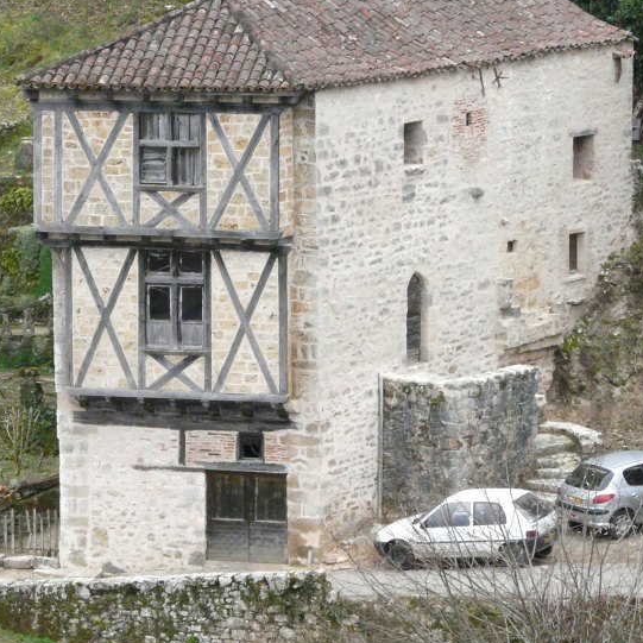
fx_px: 4539
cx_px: 278
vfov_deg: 8.1
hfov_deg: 8.1
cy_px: 297
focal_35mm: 216
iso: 400
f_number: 5.6
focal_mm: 21.1
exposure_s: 1/320
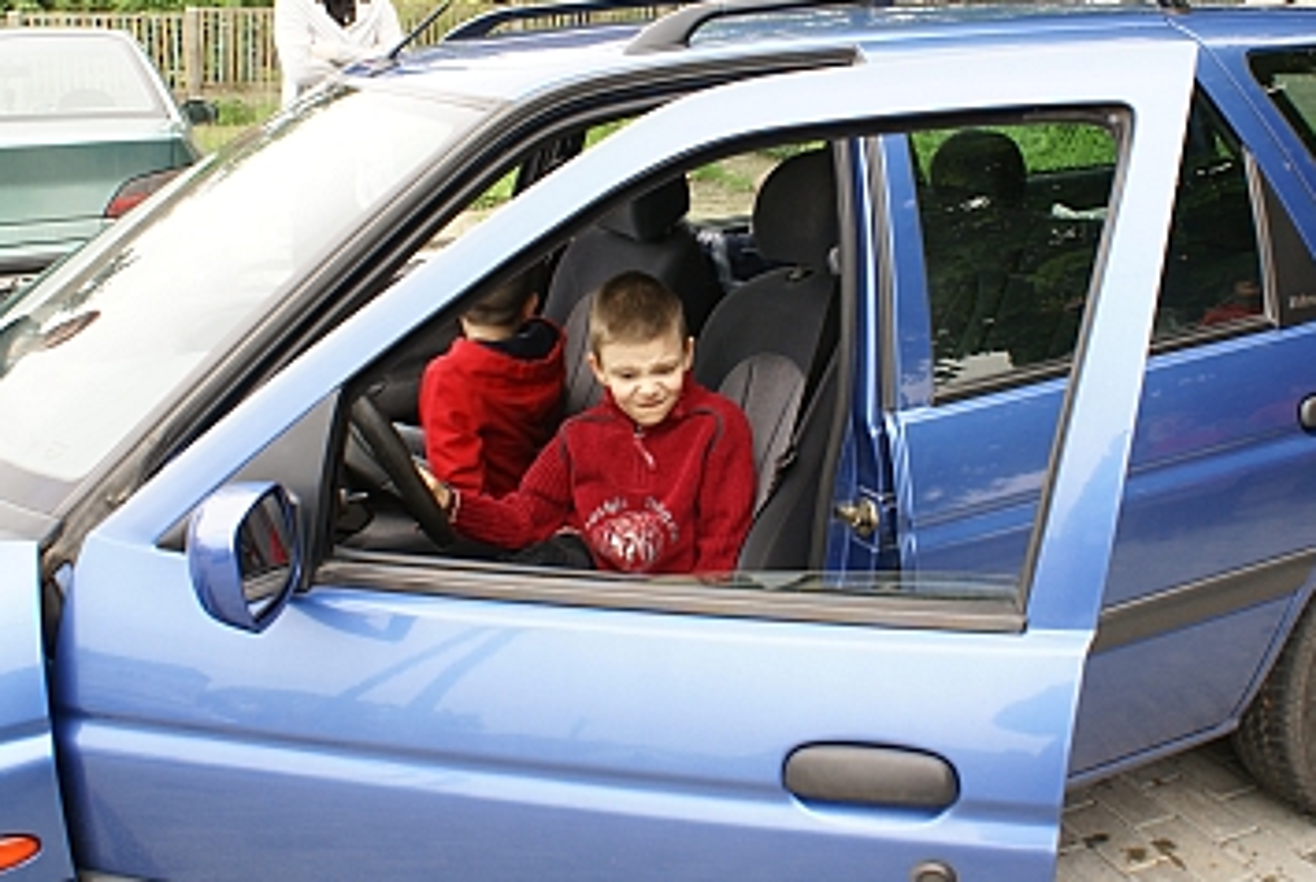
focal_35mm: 38
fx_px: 1391
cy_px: 295
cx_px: 723
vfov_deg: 34.9
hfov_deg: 50.5
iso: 100
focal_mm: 18
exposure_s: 1/60
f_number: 7.1
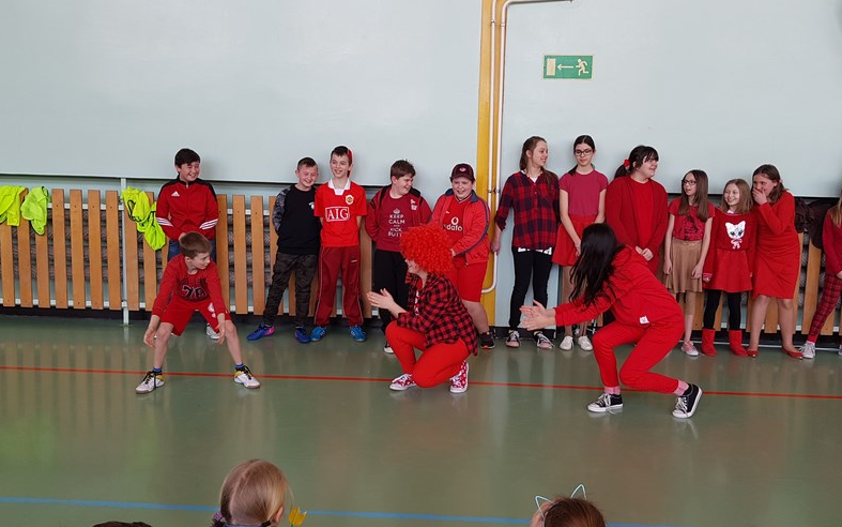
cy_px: 249
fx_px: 643
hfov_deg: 66.5
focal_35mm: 28
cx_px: 426
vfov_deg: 44.5
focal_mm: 4.2
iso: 64
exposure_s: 1/100
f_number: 1.7
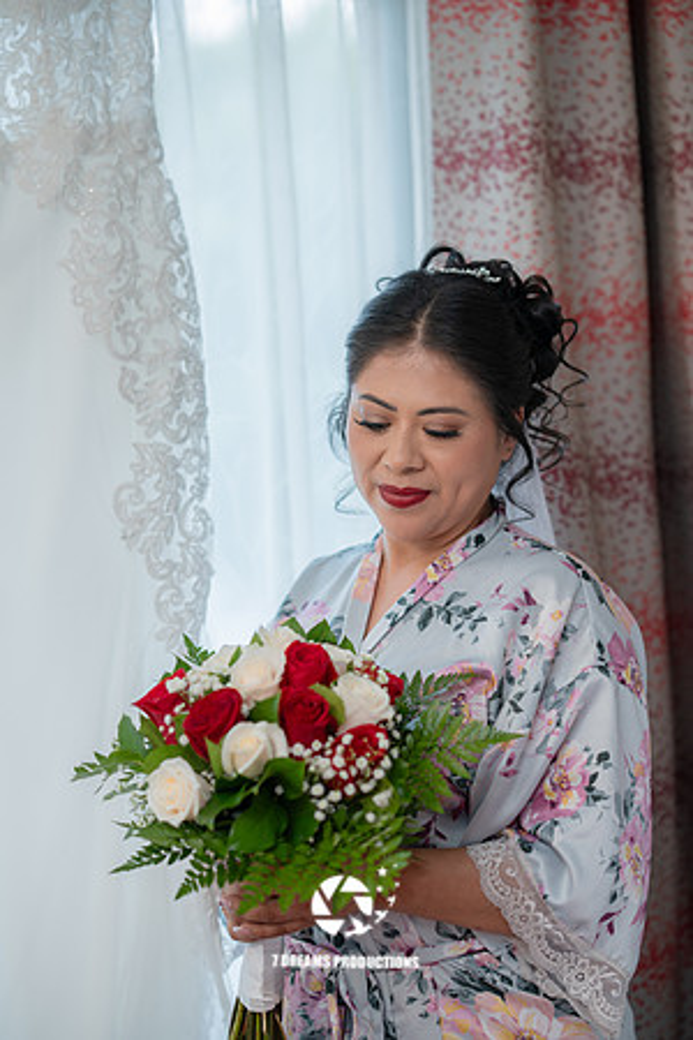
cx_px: 346
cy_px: 520
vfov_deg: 23.9
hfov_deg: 16.1
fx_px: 2454
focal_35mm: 85
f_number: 2
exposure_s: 1/125
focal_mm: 85
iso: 125
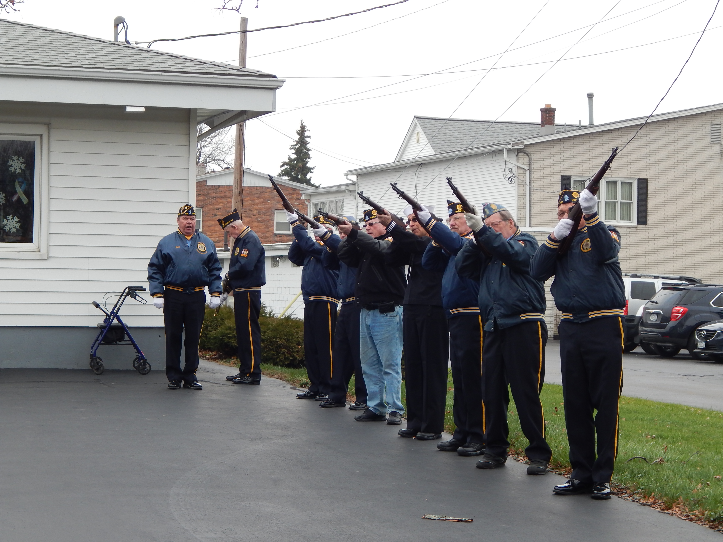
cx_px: 362
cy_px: 271
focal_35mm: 86
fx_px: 1796
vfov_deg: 17.2
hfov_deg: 22.8
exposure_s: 1/125
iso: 125
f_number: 4.3
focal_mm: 15.3
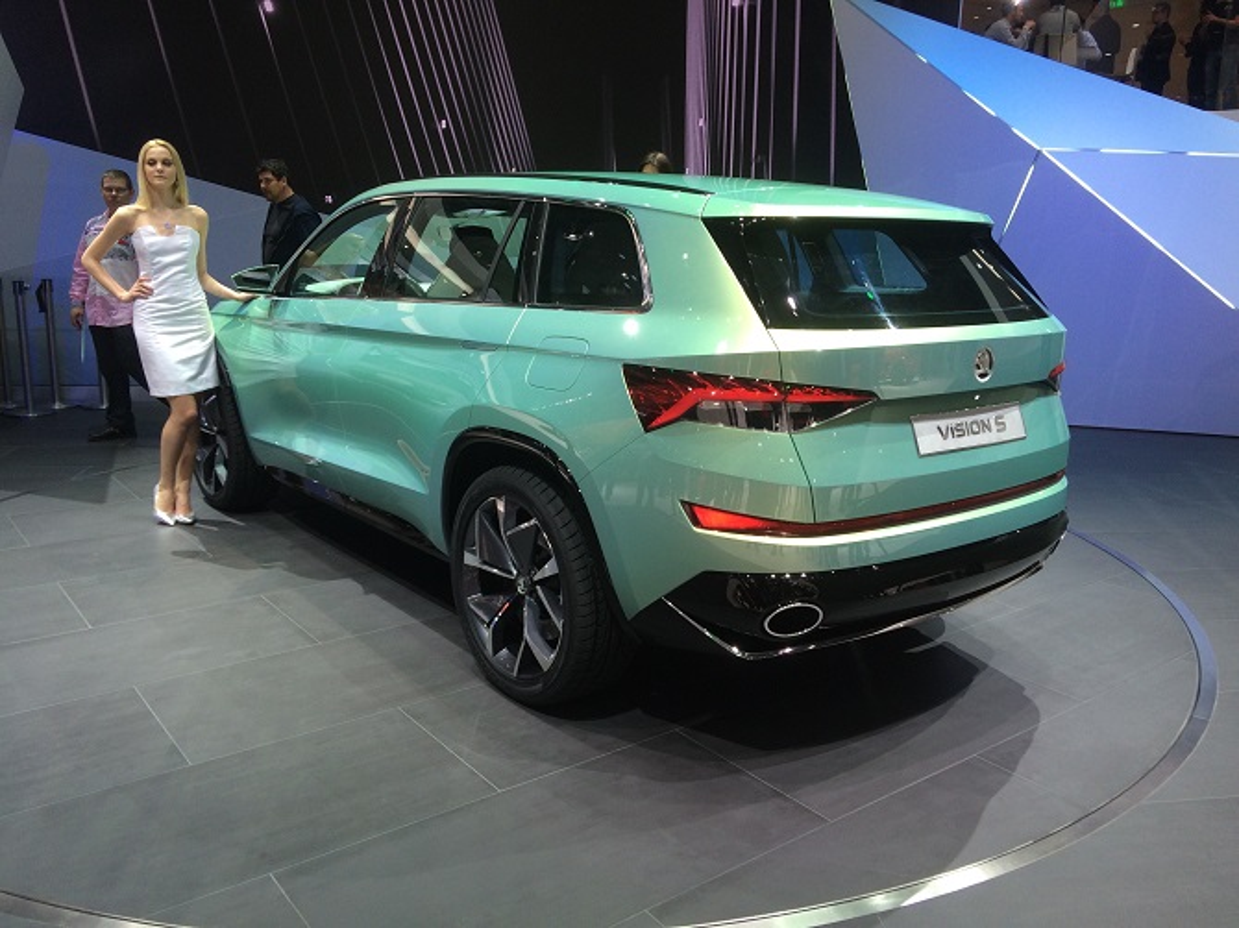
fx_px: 1038
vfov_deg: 48.2
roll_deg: -0.7
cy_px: 464
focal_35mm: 29
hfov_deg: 61.7
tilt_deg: -12.3
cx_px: 620
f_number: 2.2
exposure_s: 1/100
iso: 40
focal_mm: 4.15
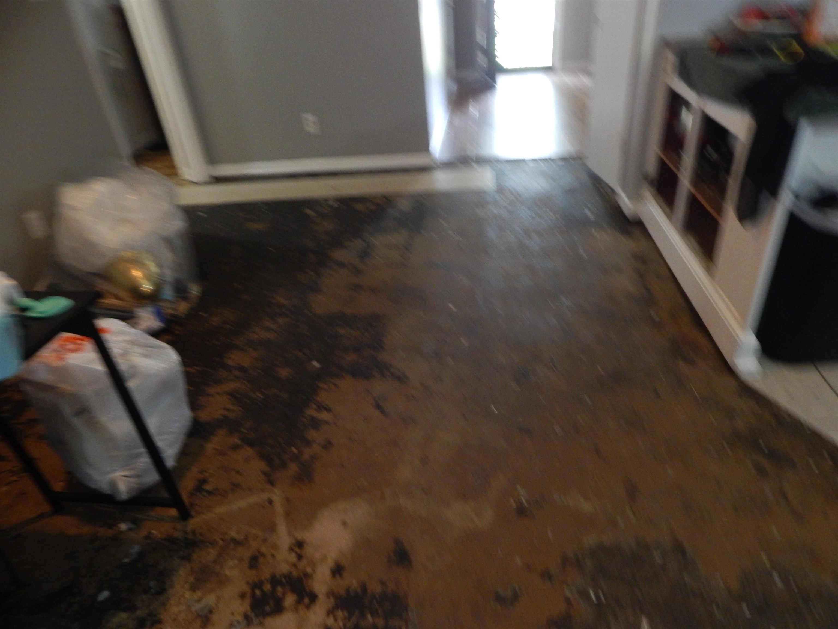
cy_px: 314
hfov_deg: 76.4
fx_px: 533
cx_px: 419
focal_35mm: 22
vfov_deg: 61.1
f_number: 3
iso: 400
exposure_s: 1/15
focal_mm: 4
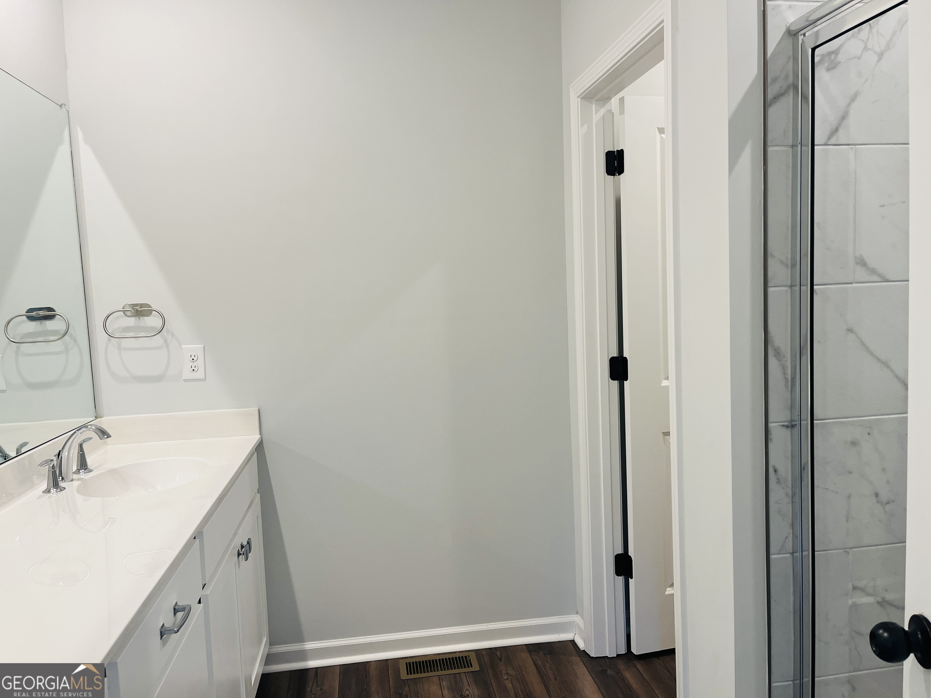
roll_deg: +2.6
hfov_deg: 67.3
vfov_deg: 53.1
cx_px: 466
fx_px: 699
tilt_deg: -5.8
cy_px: 349
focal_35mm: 26
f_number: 1.6
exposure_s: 1/120
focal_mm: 5.1
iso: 100
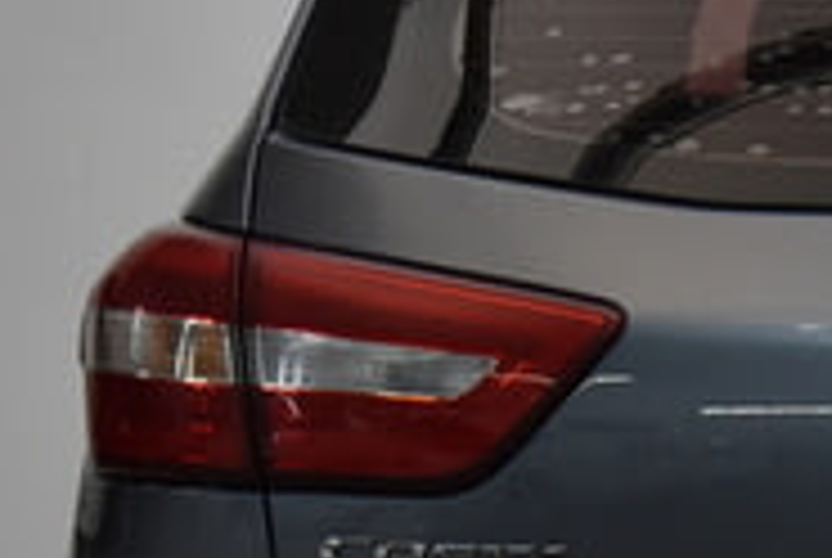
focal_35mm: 336
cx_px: 1223
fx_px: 7778
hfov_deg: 6.1
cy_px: 634
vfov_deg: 4.1
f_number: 5.3
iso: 800
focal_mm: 46
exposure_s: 1/100
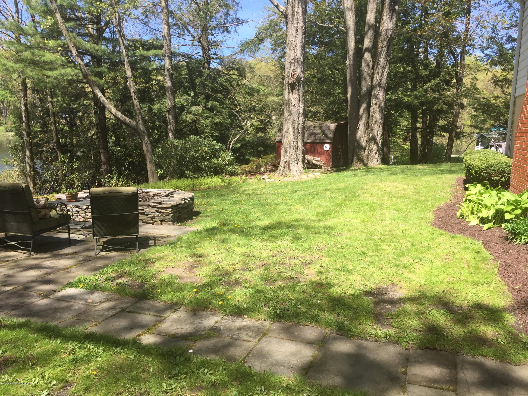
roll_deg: -2.0
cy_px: 198
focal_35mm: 29
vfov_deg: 48.2
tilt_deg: -8.5
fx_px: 442
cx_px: 264
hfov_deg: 61.7
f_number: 2.2
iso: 32
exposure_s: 1/659
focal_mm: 4.15
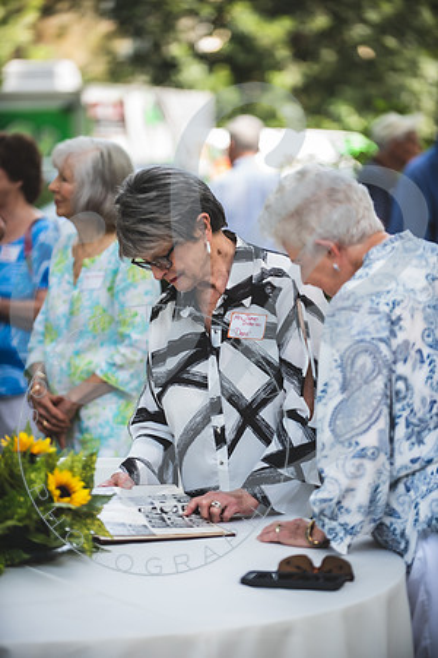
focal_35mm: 130
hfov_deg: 10.5
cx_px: 219
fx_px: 2372
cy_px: 329
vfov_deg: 15.8
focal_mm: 130
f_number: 2.8
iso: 400
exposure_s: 1/400
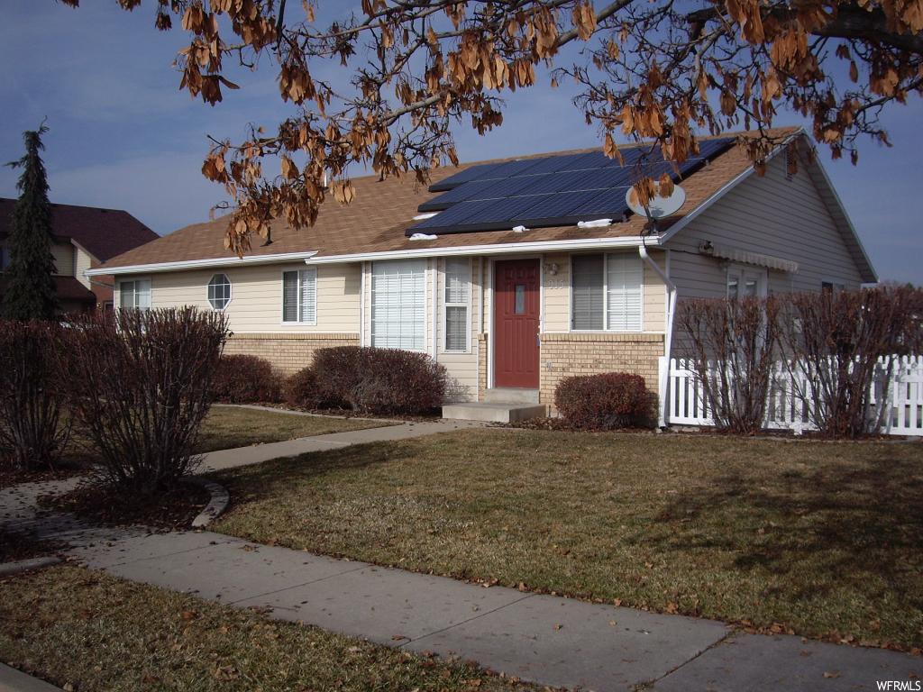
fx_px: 1013
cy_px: 346
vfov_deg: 37.7
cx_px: 462
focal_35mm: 38
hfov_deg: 49.0
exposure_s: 1/1250
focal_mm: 6.2
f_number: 4.3
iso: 64
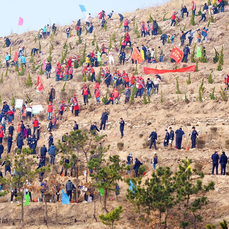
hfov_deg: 5.7
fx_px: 2298
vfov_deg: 5.7
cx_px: 61
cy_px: 115
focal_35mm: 307
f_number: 3.5
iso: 100
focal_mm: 160
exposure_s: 1/1000
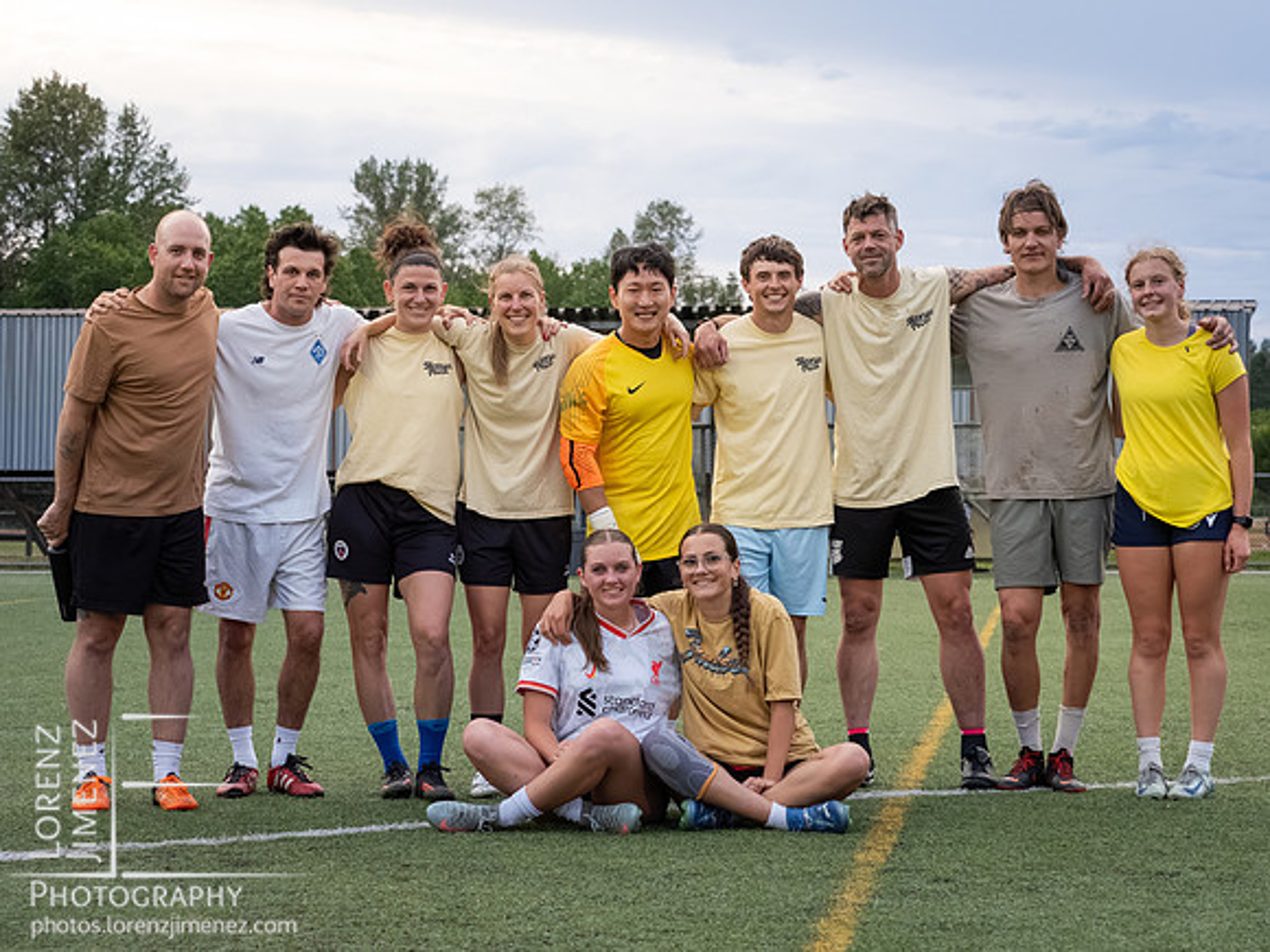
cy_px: 469
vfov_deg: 17.8
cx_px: 626
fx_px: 3046
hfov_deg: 23.6
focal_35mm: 83
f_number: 4
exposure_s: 1/640
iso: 2500
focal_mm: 40
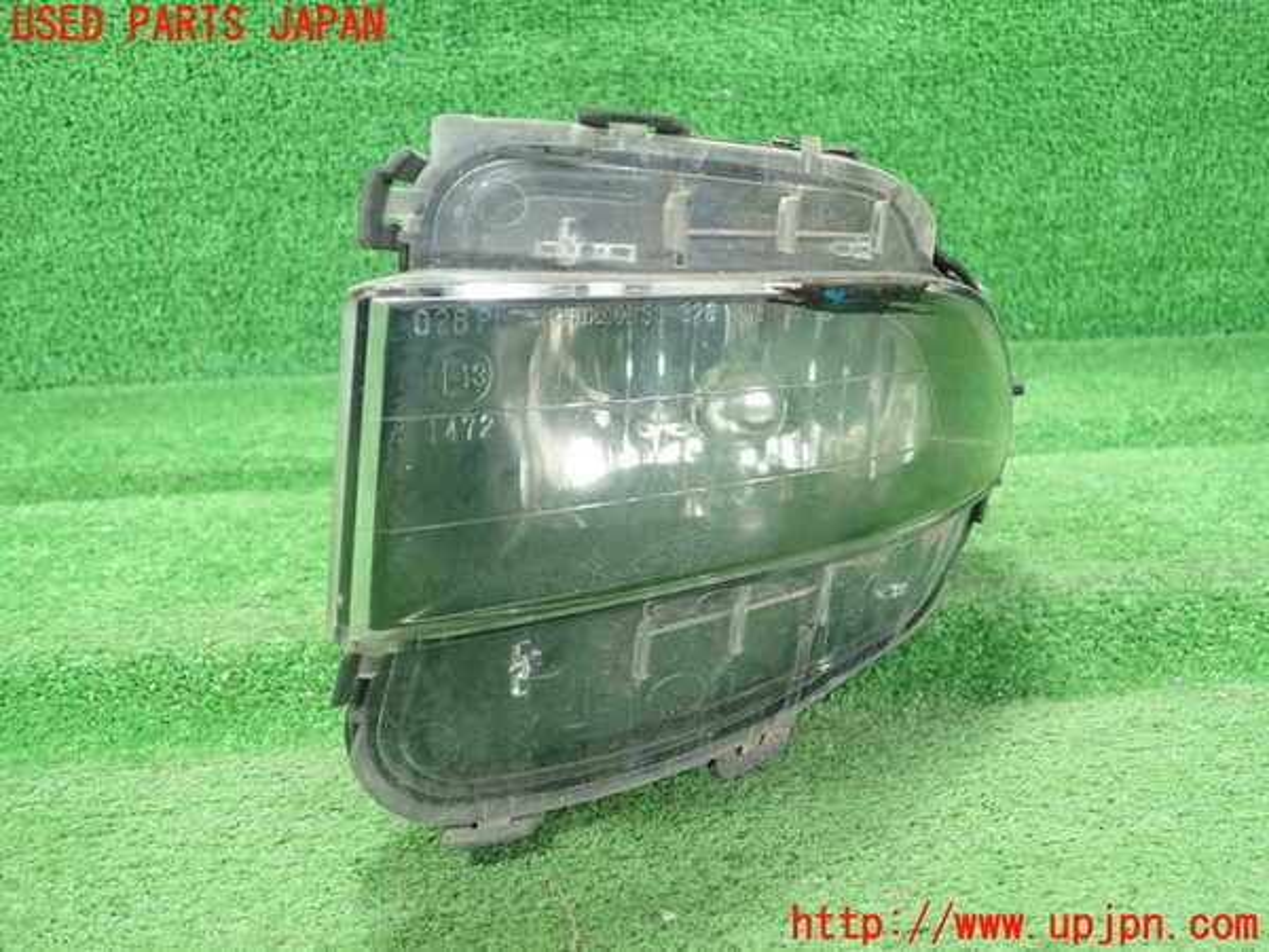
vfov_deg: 46.8
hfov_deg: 60.0
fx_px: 1100
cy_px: 476
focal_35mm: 30
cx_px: 634
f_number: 2.3
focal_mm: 5.5
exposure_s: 1/125
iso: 800
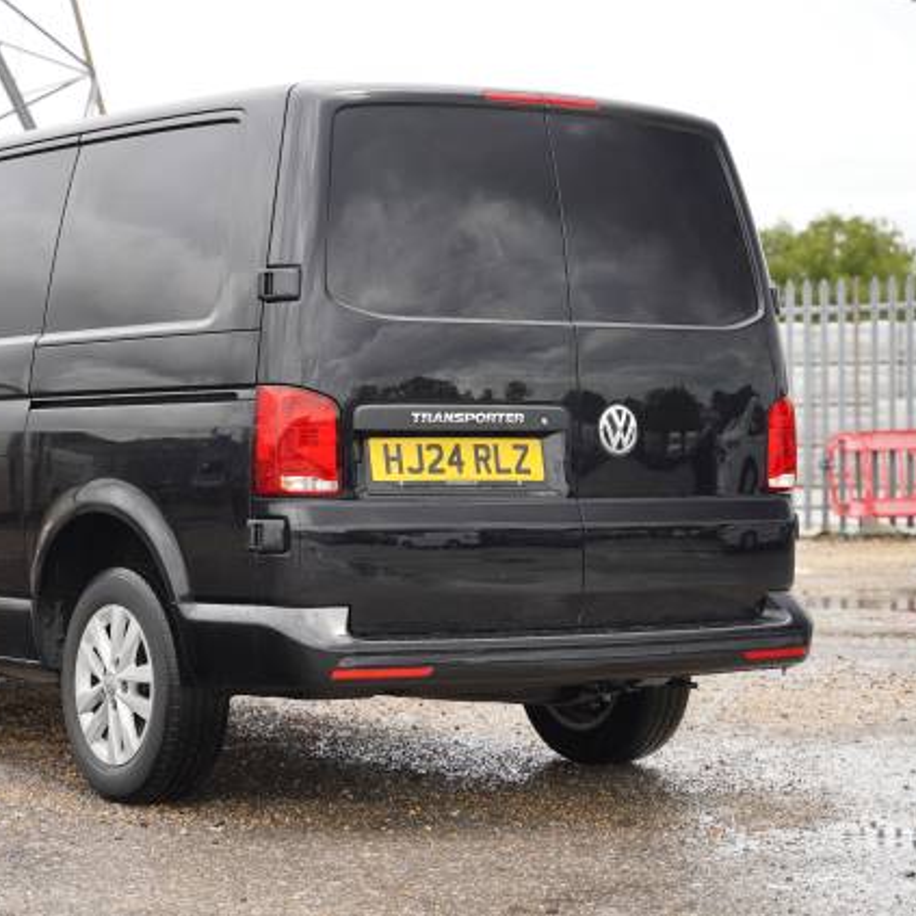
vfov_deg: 19.3
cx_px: 284
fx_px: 2694
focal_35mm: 90
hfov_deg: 19.2
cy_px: 457
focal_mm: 70
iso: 100
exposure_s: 1/160
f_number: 4
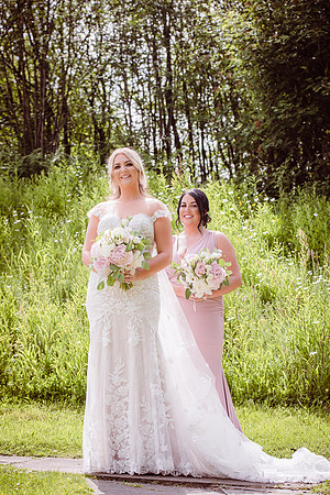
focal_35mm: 70
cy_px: 248
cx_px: 165
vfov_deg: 28.8
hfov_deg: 19.5
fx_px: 962
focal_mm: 70
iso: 250
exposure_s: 1/1600
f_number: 4.5
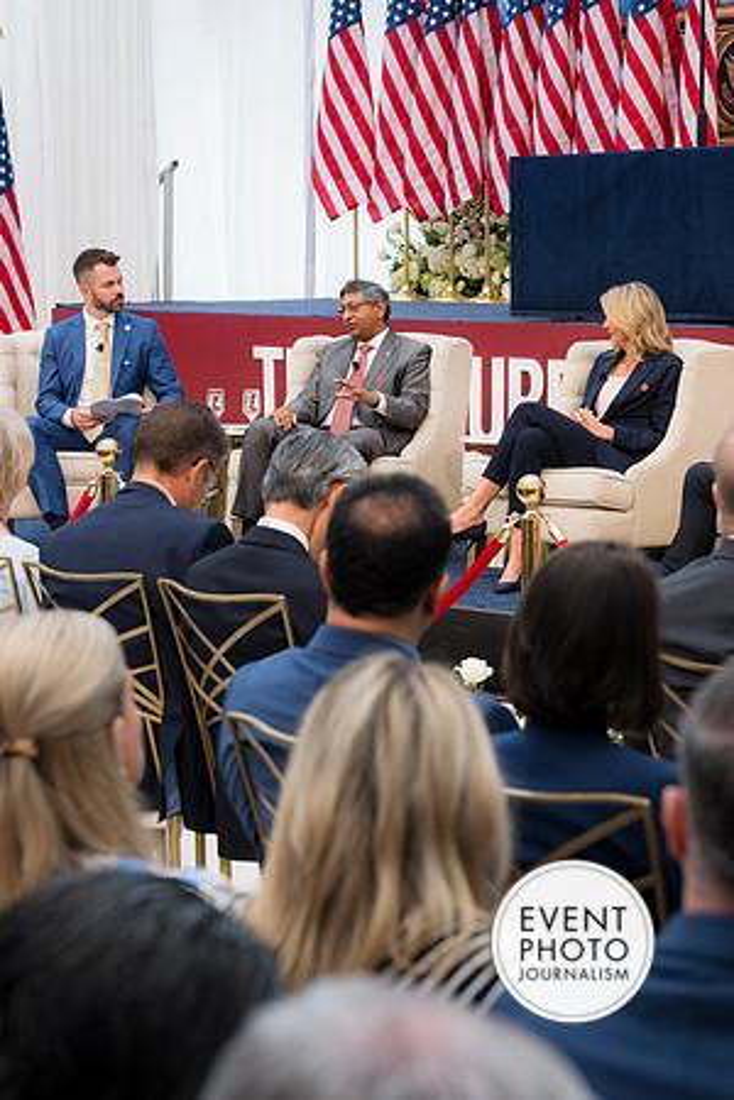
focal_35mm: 81
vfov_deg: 25.1
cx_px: 367
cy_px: 550
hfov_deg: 16.9
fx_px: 2477
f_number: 4
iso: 560
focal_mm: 54
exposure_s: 1/160
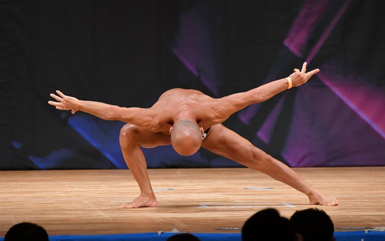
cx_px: 193
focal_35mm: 460
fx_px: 4828
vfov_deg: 2.9
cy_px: 122
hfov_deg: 4.6
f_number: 5.6
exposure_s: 1/400
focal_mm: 300
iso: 3200
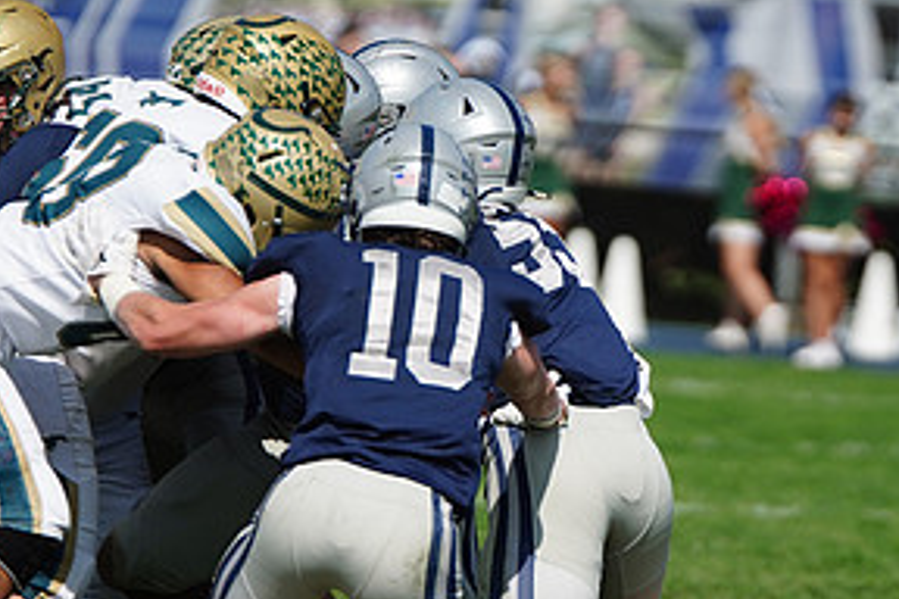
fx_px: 13134
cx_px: 493
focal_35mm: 526
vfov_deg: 2.6
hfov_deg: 3.9
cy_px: 342
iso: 400
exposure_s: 1/8000
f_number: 2.8
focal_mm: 261
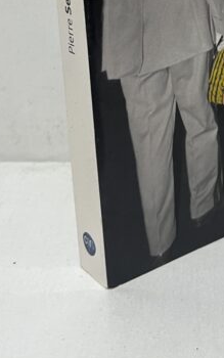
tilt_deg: -16.2
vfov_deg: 29.7
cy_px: -20
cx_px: 210
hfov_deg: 20.2
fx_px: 615
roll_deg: -1.0
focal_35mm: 63
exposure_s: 1/50
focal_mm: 5.1
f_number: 1.6
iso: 80
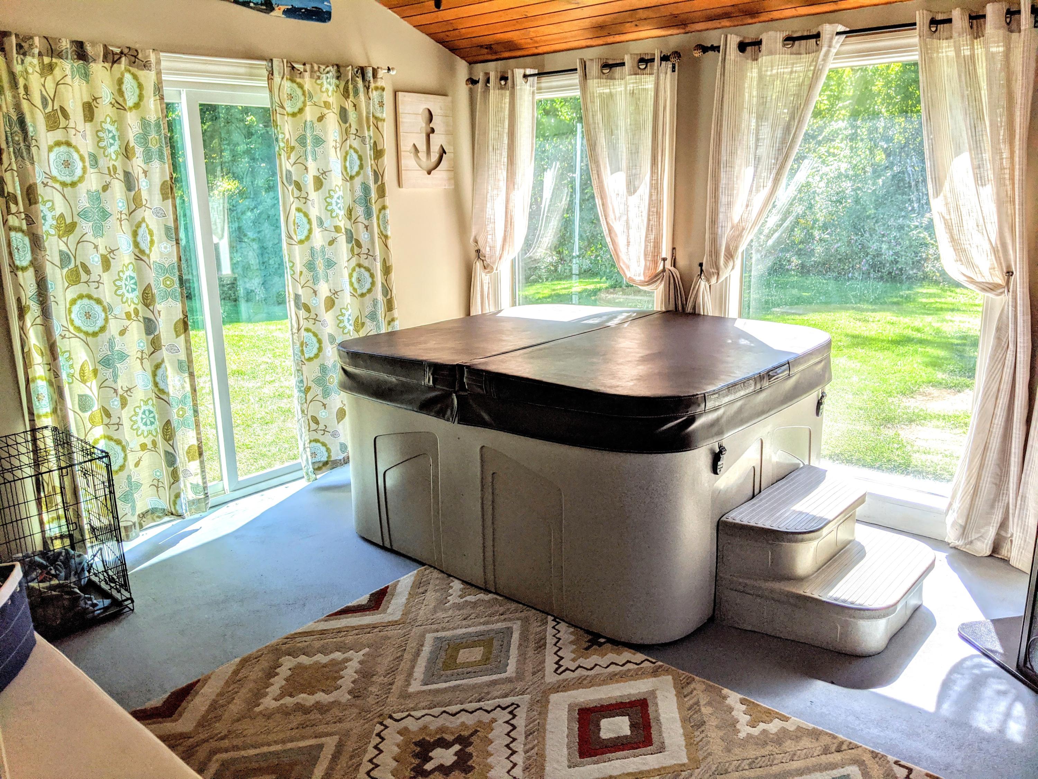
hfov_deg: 65.3
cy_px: 390
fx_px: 810
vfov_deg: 51.4
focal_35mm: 27
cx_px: 519
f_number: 1.8
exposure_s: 1/838
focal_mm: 4.44
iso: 50
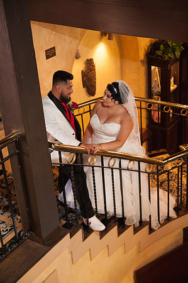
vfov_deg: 32.4
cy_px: 142
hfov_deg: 21.9
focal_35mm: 62
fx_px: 487
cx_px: 94
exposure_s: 1/80
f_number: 4.5
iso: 4000
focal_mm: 62
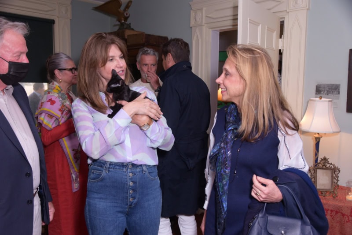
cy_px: 118
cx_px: 176
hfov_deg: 58.7
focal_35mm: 32
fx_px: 313
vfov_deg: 41.1
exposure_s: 1/60
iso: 800
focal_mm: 32
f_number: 5
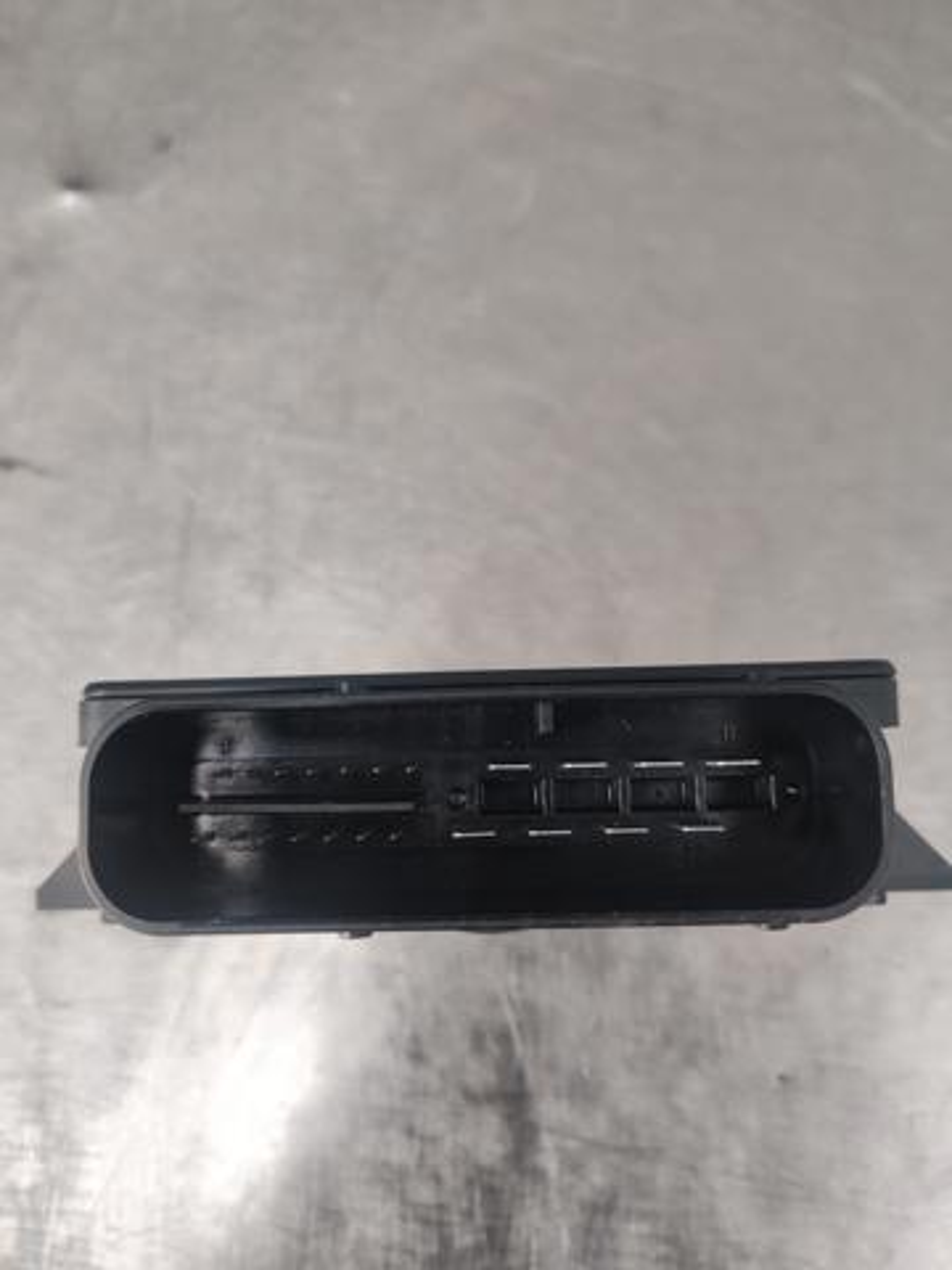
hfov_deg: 54.9
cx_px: 476
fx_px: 917
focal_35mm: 25
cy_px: 635
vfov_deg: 69.4
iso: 124
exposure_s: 1/100
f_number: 1.79
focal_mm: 4.7
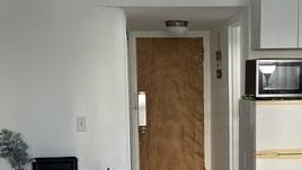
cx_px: 196
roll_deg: +0.4
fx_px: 521
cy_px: 124
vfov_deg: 18.5
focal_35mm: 65
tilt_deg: -5.4
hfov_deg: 32.1
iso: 200
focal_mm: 6.86
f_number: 1.78
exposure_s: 1/60
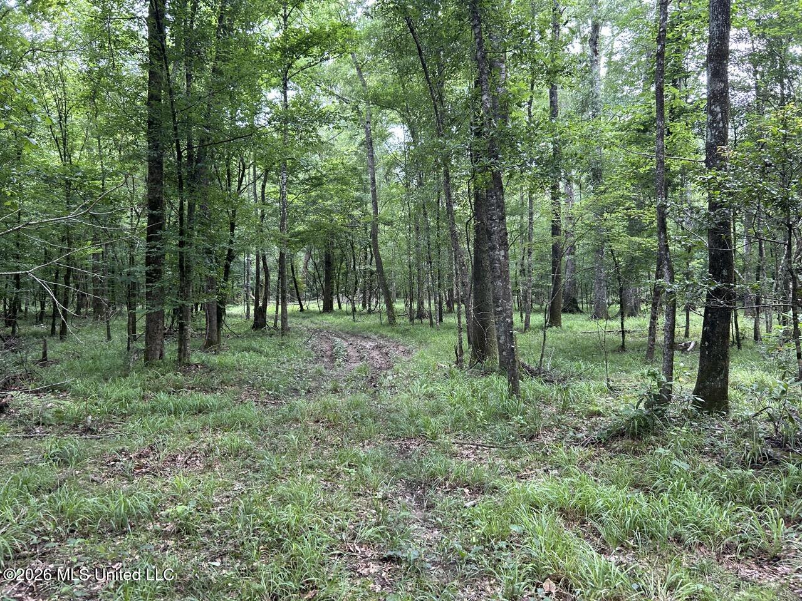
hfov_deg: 67.3
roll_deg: +0.2
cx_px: 401
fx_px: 602
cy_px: 300
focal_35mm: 26
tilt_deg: +2.2
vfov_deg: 53.1
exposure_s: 1/121
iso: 125
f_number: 1.5
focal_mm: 5.7
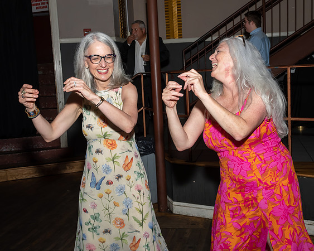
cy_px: 112
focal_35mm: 42
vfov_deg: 35.2
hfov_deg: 43.4
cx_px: 166
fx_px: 395
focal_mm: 17
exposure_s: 1/250
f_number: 6.3
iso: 400
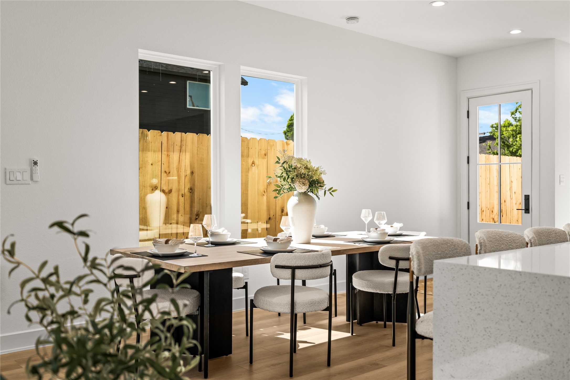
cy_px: 190
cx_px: 285
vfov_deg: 37.9
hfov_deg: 54.4
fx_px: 554
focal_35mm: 35
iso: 200
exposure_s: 1/100
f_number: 2.8
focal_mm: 35
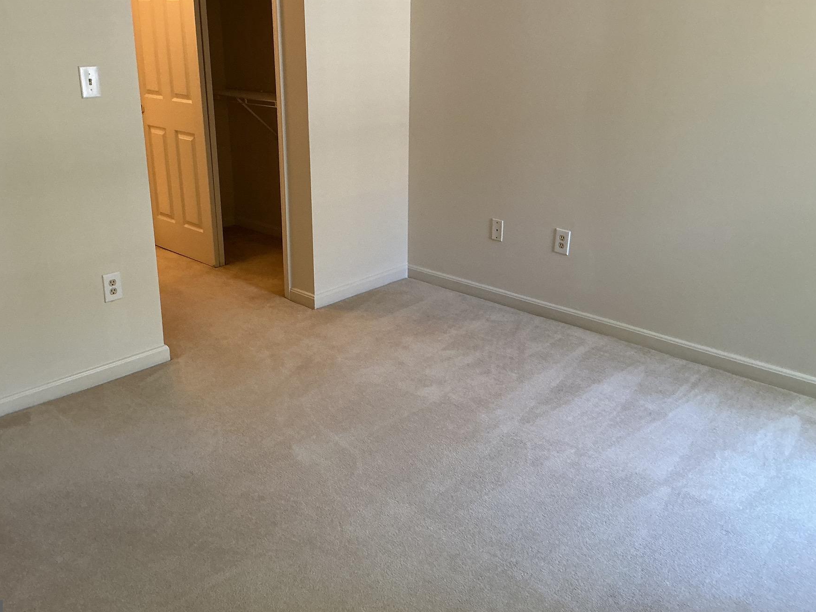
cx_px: 364
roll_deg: +0.4
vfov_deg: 41.8
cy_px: 279
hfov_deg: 53.9
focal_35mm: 34
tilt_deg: -18.9
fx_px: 801
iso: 100
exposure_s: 1/60
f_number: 1.8
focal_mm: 3
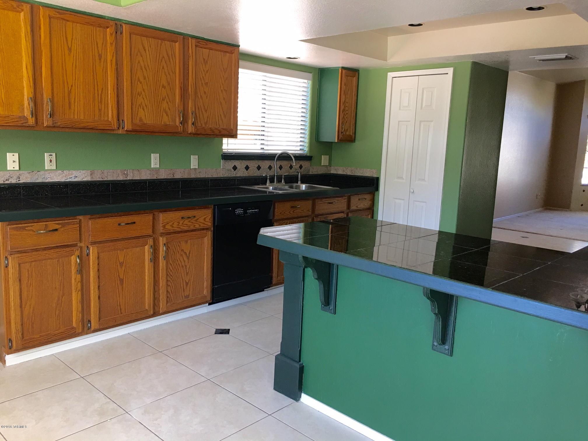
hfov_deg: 61.7
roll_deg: -2.1
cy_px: 220
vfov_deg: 48.2
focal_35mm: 29
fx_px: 493
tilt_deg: -7.6
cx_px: 294
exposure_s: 1/30
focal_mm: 4.15
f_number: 2.2
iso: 32
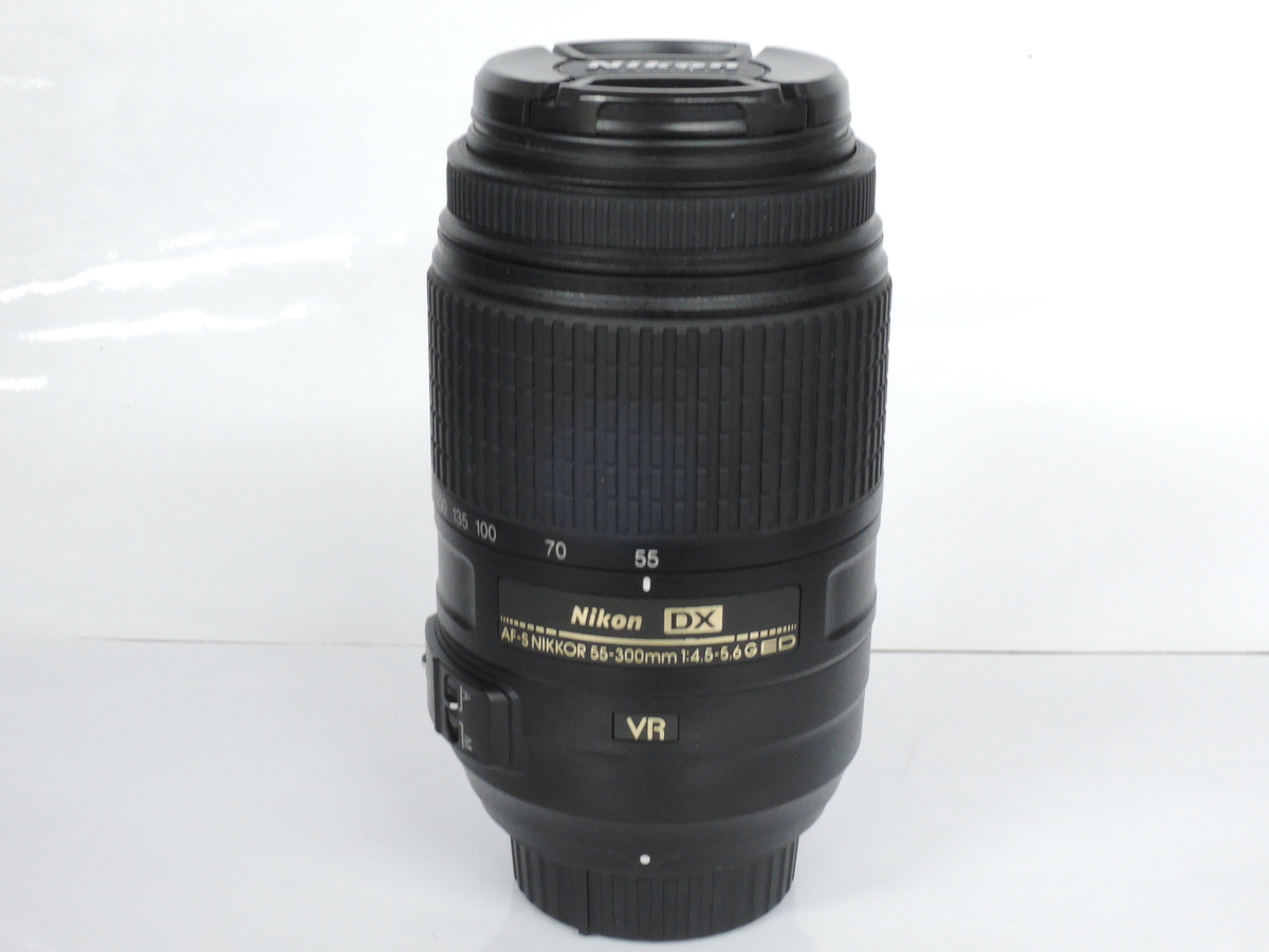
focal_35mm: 60
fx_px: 2200
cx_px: 634
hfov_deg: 32.2
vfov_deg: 24.4
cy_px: 476
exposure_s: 1/15
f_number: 7.3
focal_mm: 12.8
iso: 800
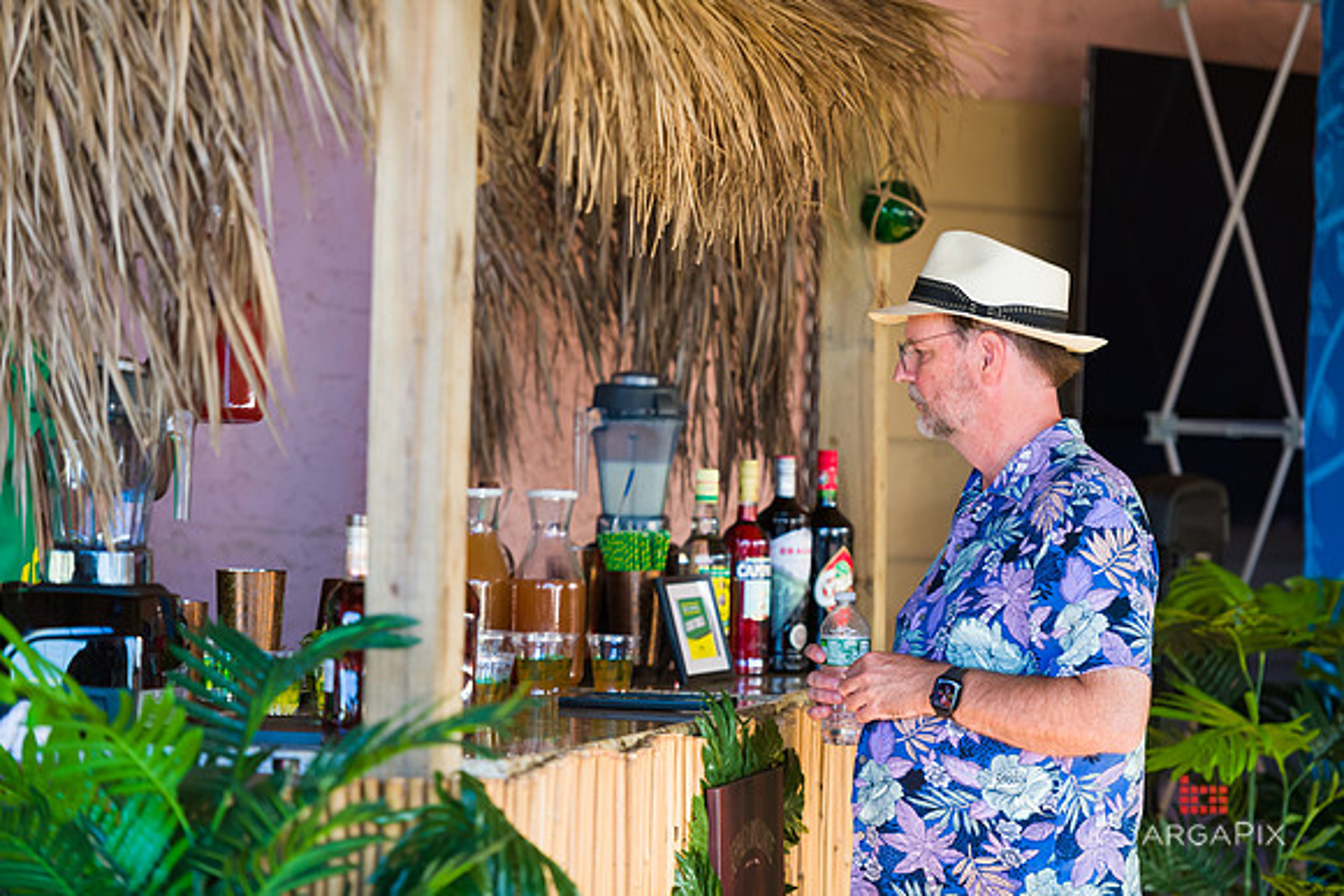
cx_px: 672
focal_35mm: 155
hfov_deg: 13.2
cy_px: 448
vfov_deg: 8.9
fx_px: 5788
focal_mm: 155
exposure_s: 1/200
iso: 500
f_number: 3.2
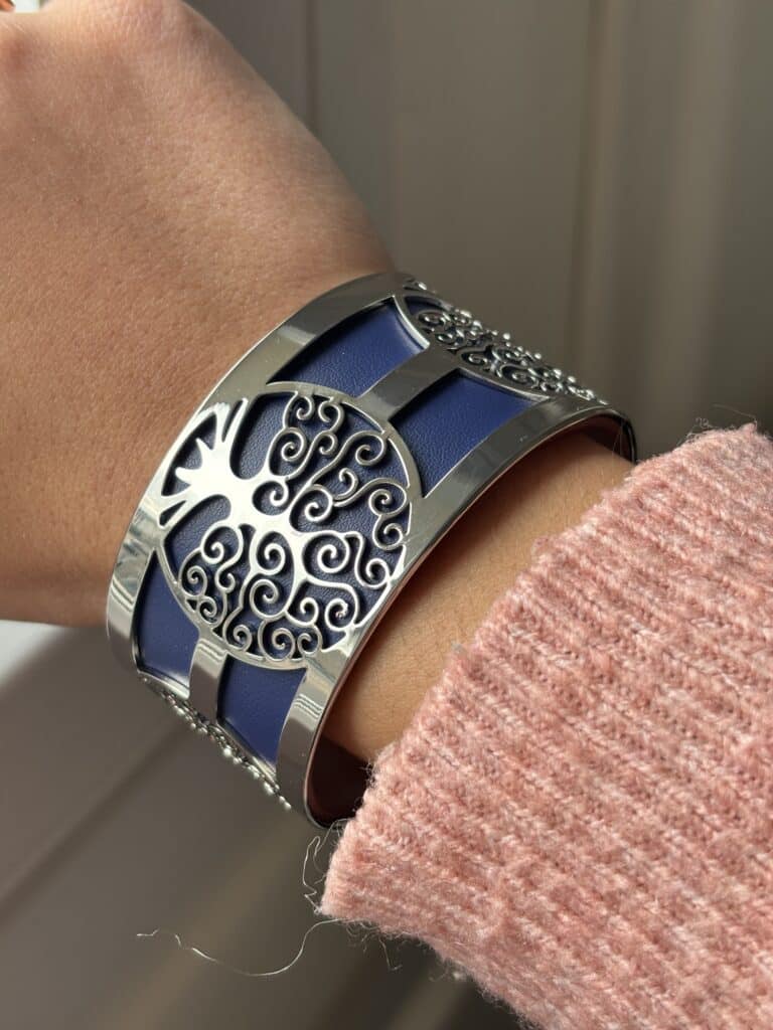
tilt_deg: -33.0
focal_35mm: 52
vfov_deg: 36.8
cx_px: 386
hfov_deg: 28.0
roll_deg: -0.5
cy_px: 515
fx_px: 1548
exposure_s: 1/209
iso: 32
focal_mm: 5.96
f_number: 1.6
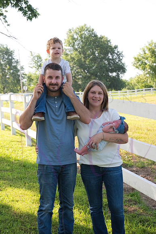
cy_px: 117
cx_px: 78
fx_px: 371
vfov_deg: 35.1
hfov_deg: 23.8
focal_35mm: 57
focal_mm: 57
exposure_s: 1/320
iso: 400
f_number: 6.3
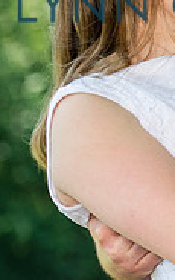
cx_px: 578
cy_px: -20
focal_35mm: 403
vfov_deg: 5.2
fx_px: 3075
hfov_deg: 3.2
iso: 400
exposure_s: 1/1000
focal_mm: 95
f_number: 3.5
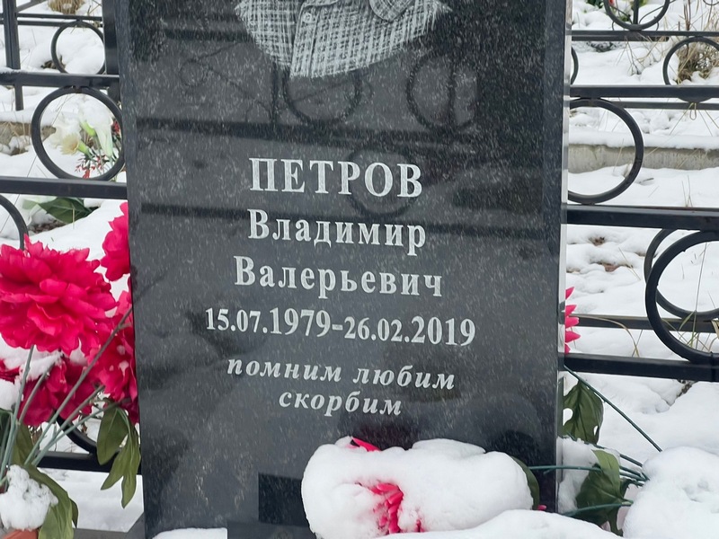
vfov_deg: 19.1
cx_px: 360
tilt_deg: -21.1
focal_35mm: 77
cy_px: 270
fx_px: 1599
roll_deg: -0.5
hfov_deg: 25.3
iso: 64
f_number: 2.8
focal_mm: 9
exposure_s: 1/99
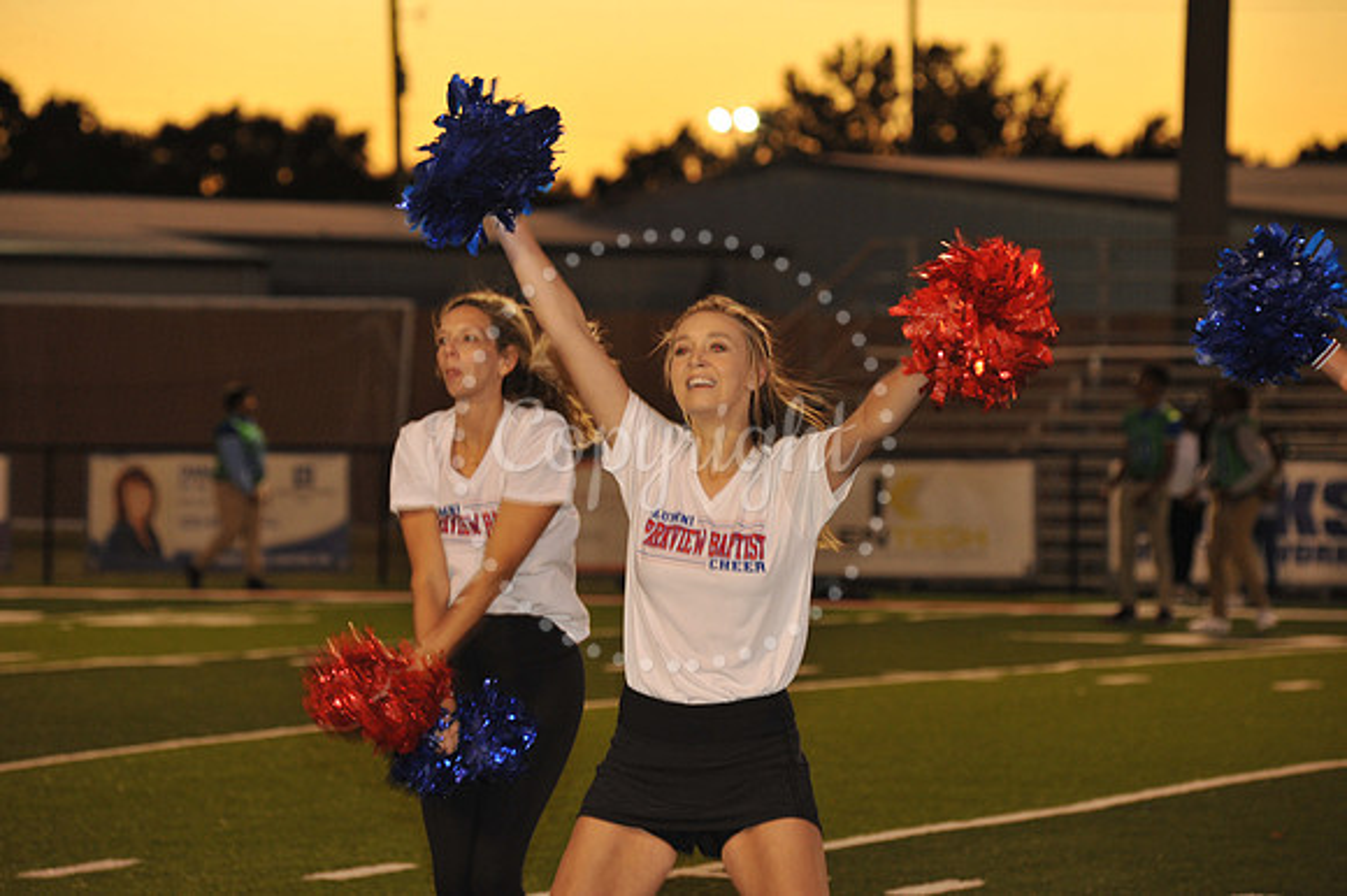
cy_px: 448
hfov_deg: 10.3
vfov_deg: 6.9
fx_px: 7479
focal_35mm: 200
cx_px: 674
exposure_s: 1/125
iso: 1250
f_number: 7.1
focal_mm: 200
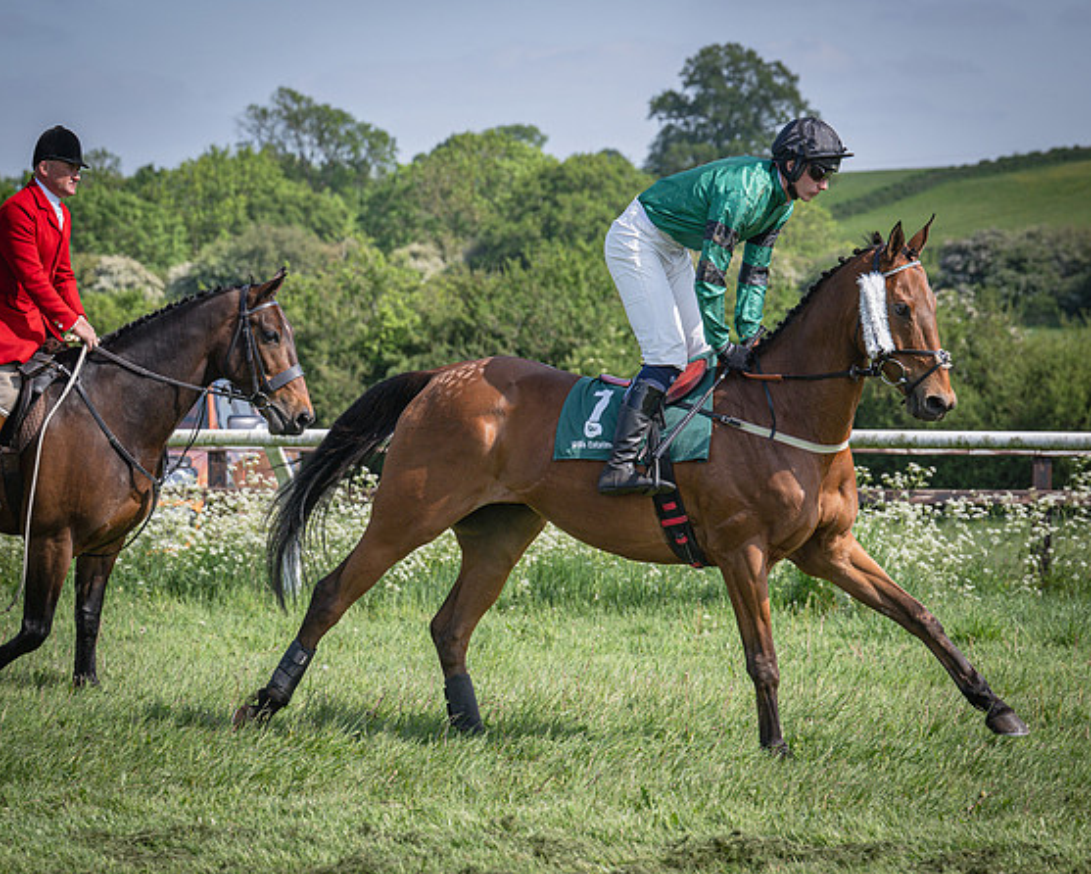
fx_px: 4554
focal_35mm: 141
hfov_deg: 13.7
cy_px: 436
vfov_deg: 11.0
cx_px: 503
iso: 200
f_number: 4
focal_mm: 81
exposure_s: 1/1600
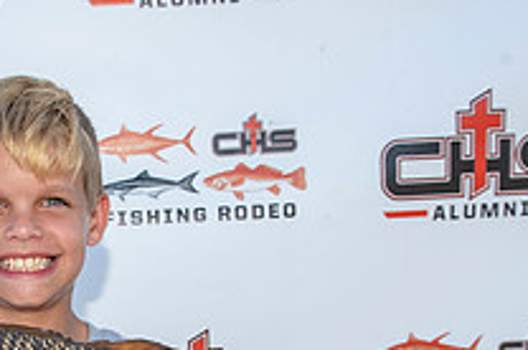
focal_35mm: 81
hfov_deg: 24.4
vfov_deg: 16.3
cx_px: 58
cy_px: 375
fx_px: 1186
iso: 125
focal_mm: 29
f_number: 8
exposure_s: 1/100
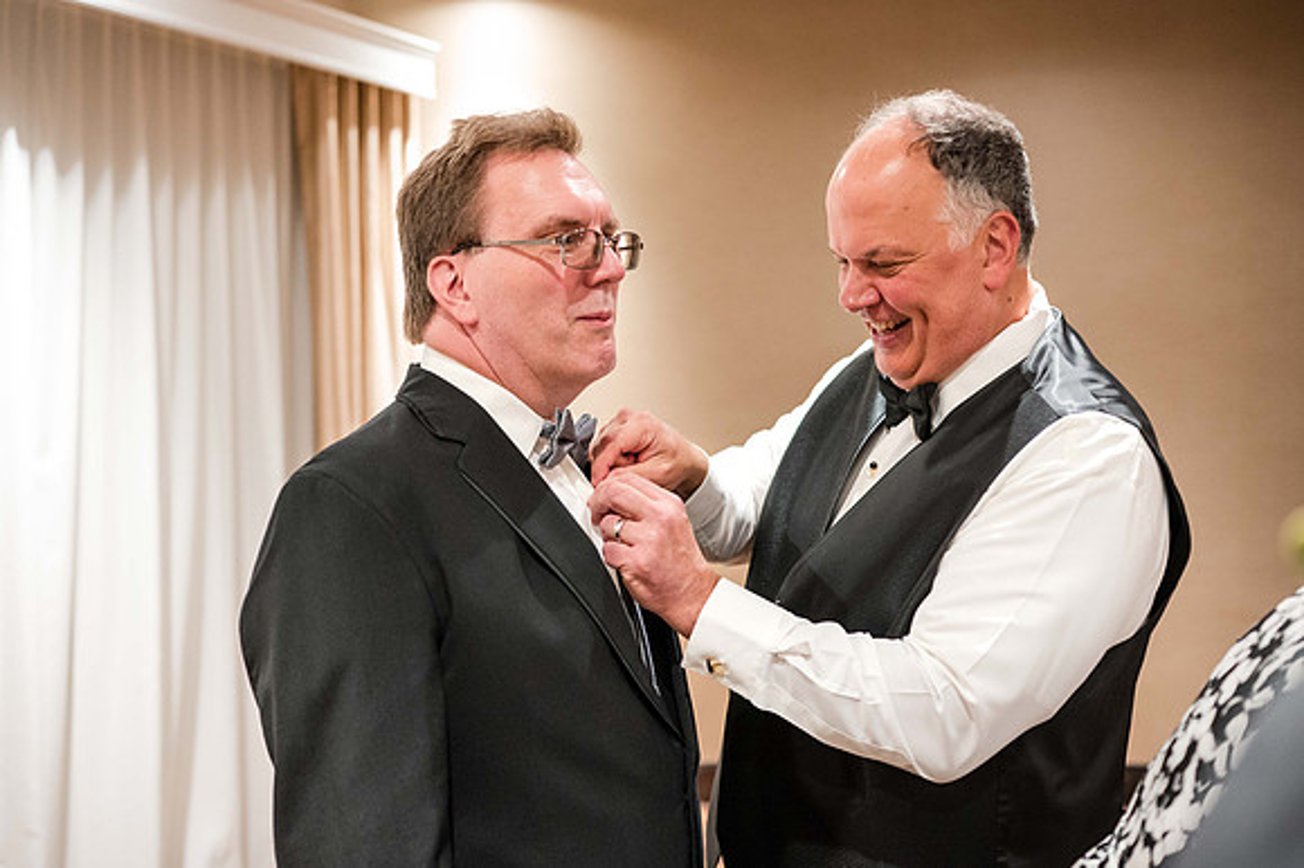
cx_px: 623
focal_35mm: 37
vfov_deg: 35.5
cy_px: 421
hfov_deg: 51.4
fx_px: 1355
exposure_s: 1/160
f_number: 2.2
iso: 4000
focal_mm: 35
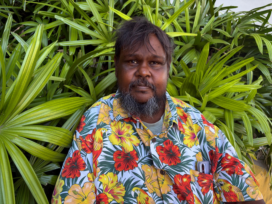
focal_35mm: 26
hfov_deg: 67.3
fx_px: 204
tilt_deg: -12.1
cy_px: 102
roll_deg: -0.6
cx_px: 136
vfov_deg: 53.1
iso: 64
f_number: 1.6
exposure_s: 1/125
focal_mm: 5.96
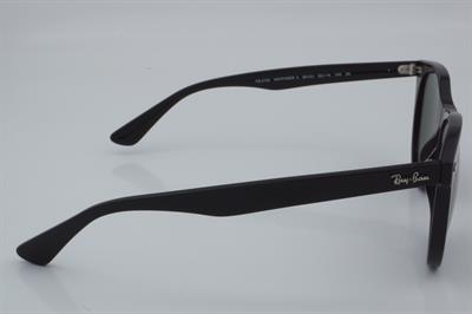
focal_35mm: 75
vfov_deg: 18.2
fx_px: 983
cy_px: 157
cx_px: 236
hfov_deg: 27.0
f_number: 32
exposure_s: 1/4
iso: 100
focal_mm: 50
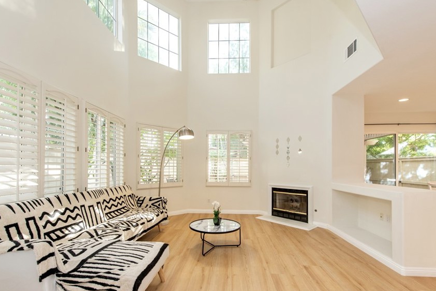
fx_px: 206
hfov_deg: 93.3
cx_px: 216
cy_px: 167
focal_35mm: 17
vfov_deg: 70.0
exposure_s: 1/125
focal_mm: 14
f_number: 5.6
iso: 800
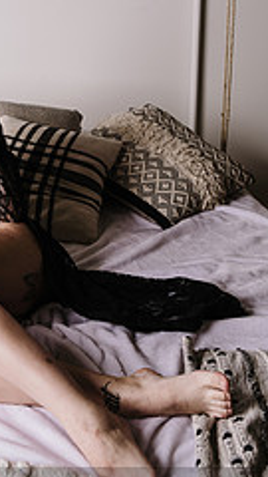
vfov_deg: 38.1
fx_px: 670
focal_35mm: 53
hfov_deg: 21.8
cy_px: 113
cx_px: 0
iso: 64
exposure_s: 1/160
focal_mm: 27
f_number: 4
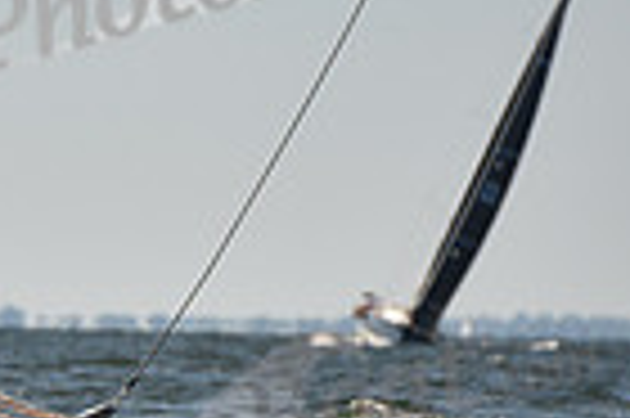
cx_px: -266
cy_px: 254
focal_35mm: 829
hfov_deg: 2.5
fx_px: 14490
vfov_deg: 1.7
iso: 250
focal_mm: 200
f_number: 4
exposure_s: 1/1000
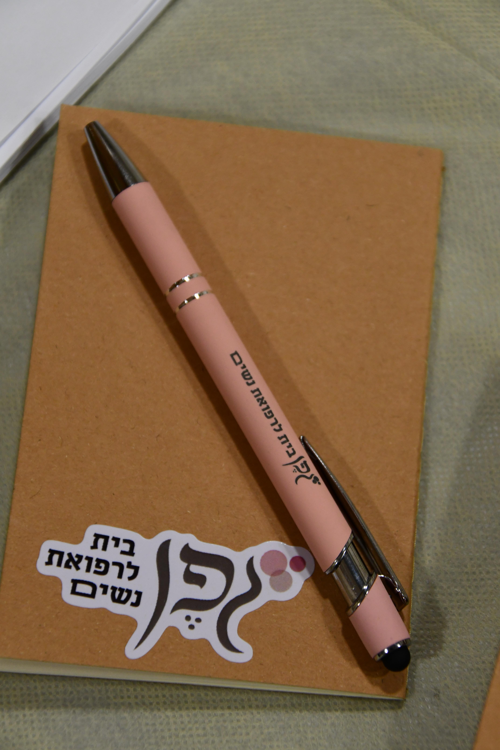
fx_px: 2687
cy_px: 375
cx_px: 250
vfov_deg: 15.9
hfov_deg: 10.6
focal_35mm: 129
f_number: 5
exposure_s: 1/125
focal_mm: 86
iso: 1250
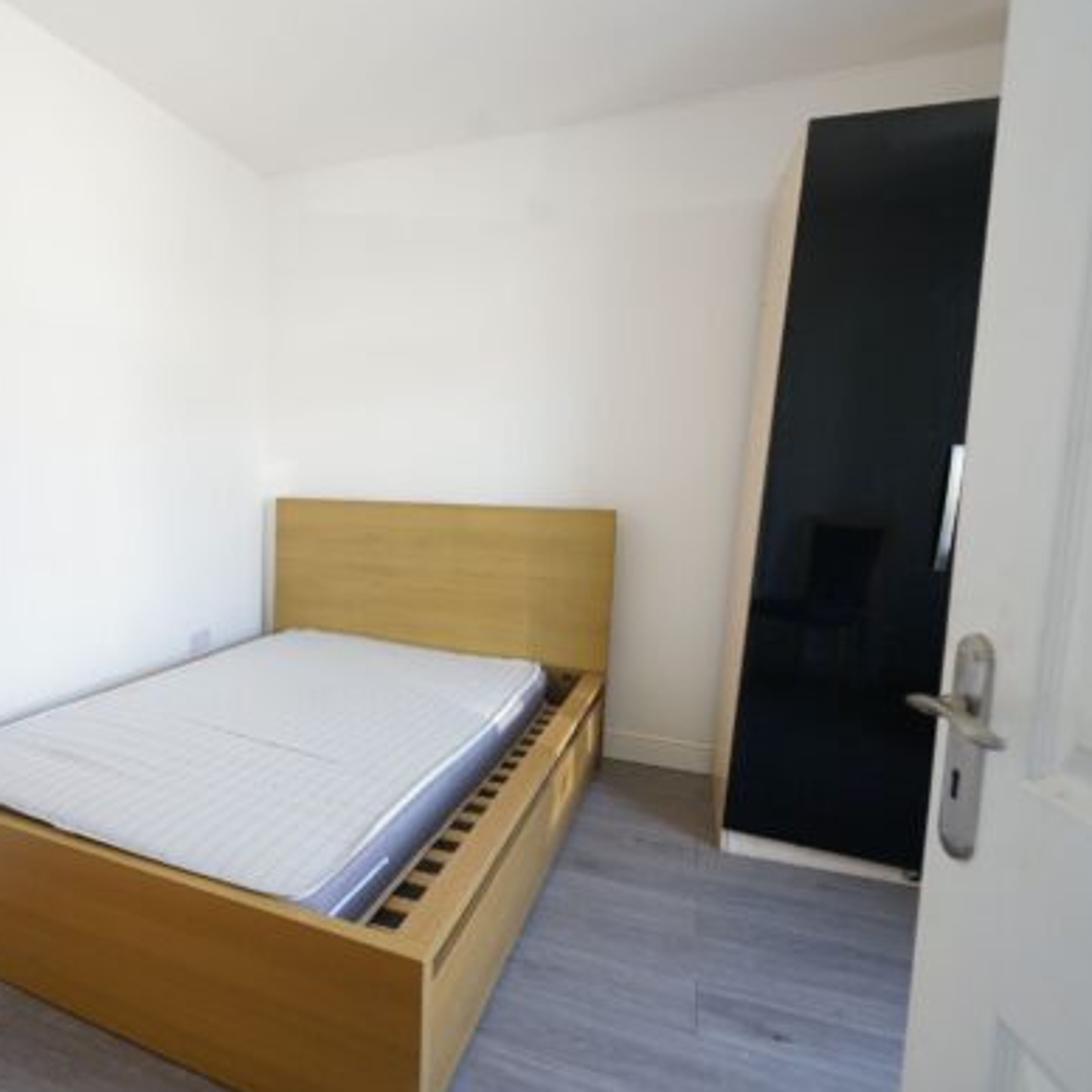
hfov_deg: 69.3
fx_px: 749
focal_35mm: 21
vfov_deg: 72.1
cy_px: 554
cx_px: 332
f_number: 5
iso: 500
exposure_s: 1/40
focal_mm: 16
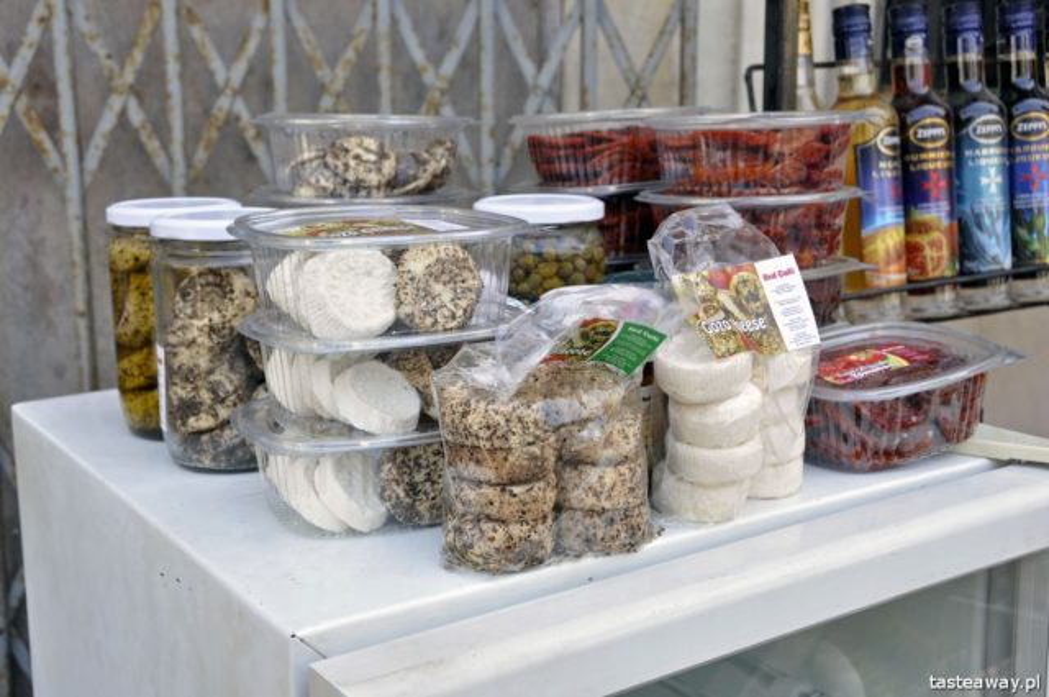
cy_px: 348
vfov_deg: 28.9
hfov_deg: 42.4
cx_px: 524
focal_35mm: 46
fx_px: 1353
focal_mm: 31
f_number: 8
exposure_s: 1/60
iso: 200
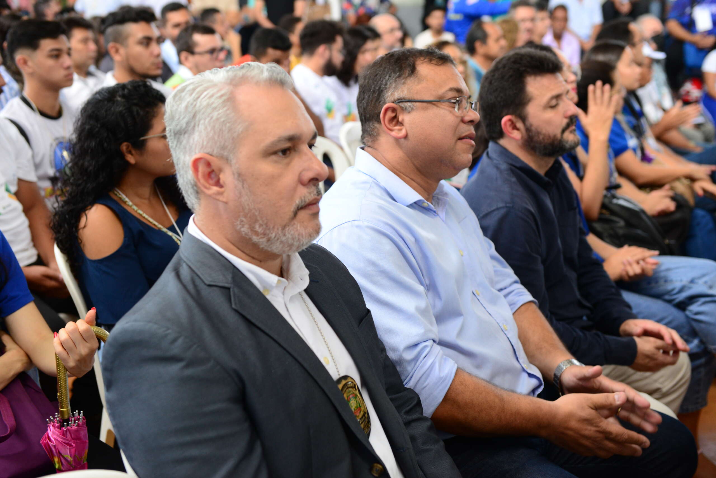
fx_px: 995
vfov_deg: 27.0
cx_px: 358
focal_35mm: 50
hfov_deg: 39.6
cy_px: 239
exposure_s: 1/160
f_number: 3.5
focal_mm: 50
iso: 1250
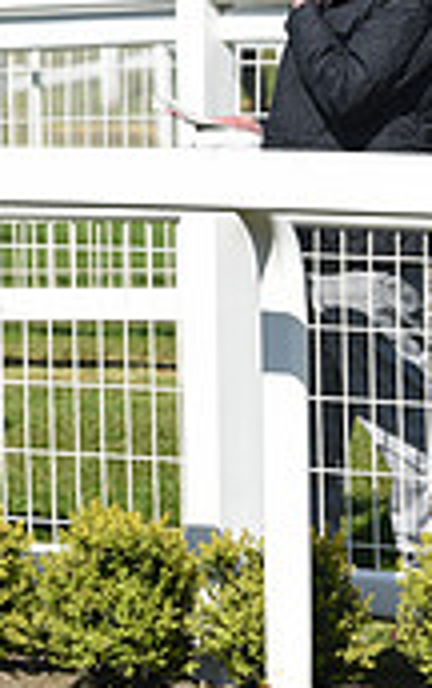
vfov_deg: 5.1
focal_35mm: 412
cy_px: 134
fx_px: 7735
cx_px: -572
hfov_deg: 3.2
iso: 400
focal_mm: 120
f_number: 5.6
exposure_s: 1/2000
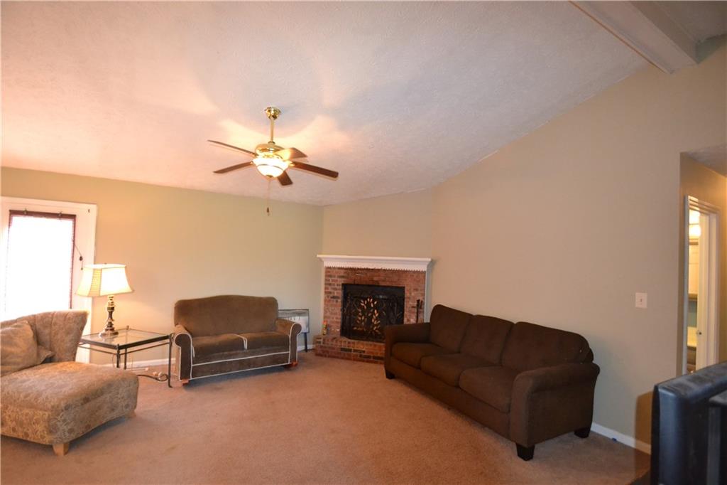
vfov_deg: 77.3
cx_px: 364
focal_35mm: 15
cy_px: 242
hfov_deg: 100.4
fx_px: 303
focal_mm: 10
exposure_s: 1/60
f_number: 3.5
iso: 2800
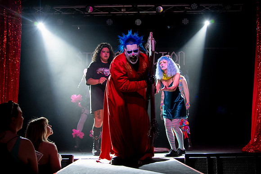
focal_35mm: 49
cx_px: 131
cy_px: 69
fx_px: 353
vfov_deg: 27.6
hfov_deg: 40.6
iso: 6400
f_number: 4
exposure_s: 1/60
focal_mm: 31
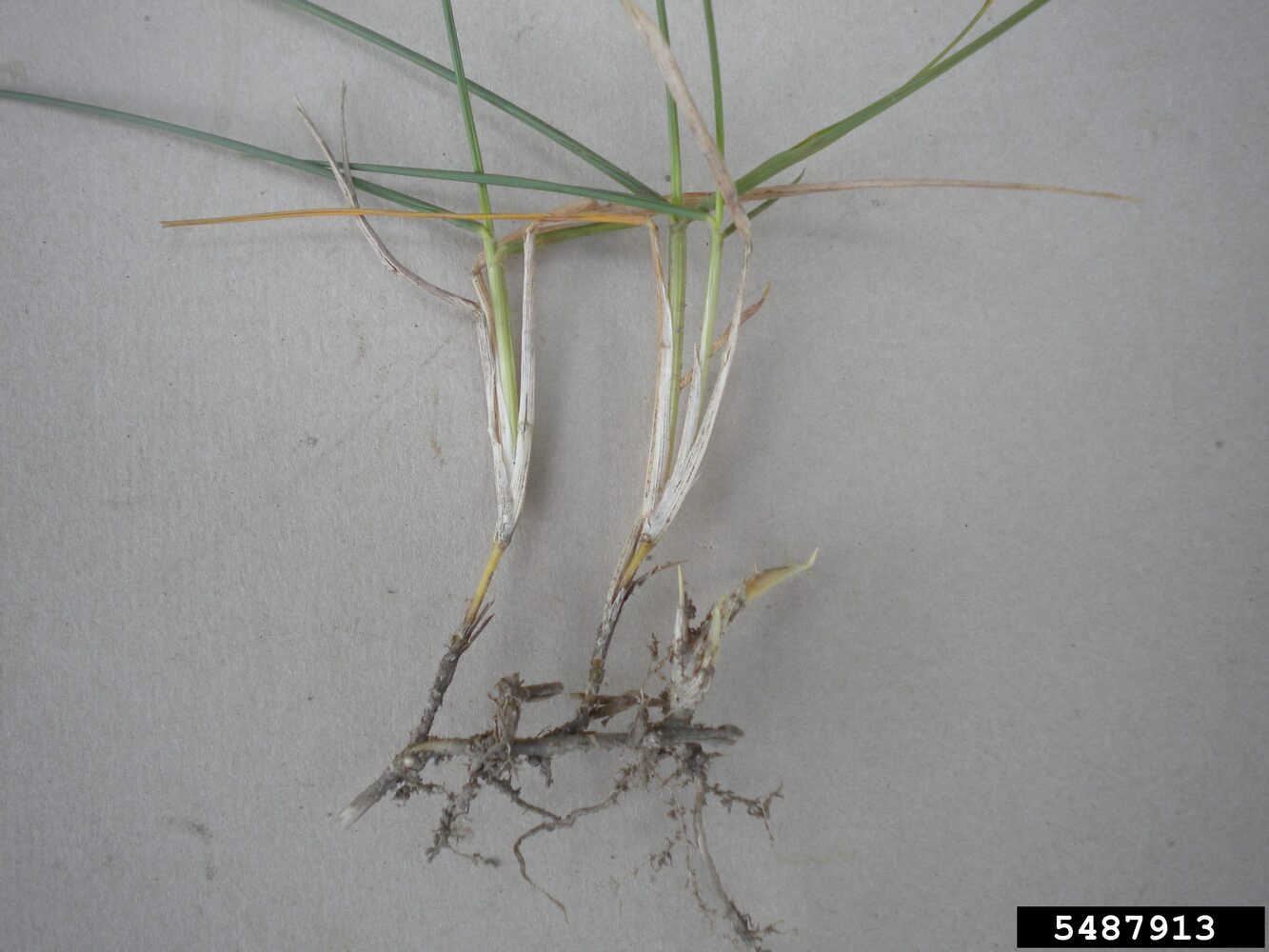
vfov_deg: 35.1
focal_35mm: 41
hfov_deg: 45.8
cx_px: 634
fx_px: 1503
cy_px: 476
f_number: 3.5
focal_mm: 7.4
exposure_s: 1/160
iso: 80
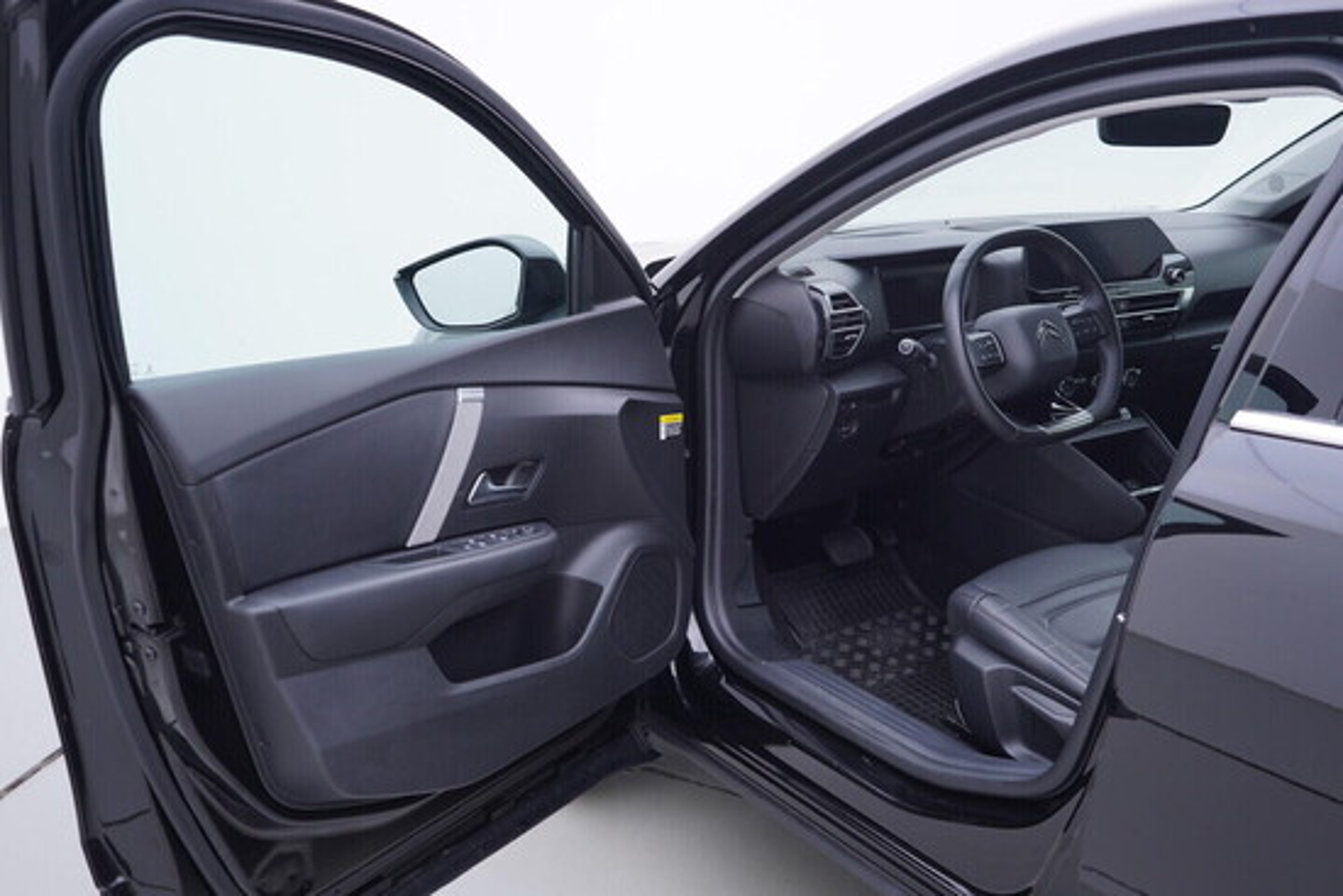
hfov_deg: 53.1
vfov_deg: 36.9
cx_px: 672
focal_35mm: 36
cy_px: 448
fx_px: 1343
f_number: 3.2
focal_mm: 24
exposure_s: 1/50
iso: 125
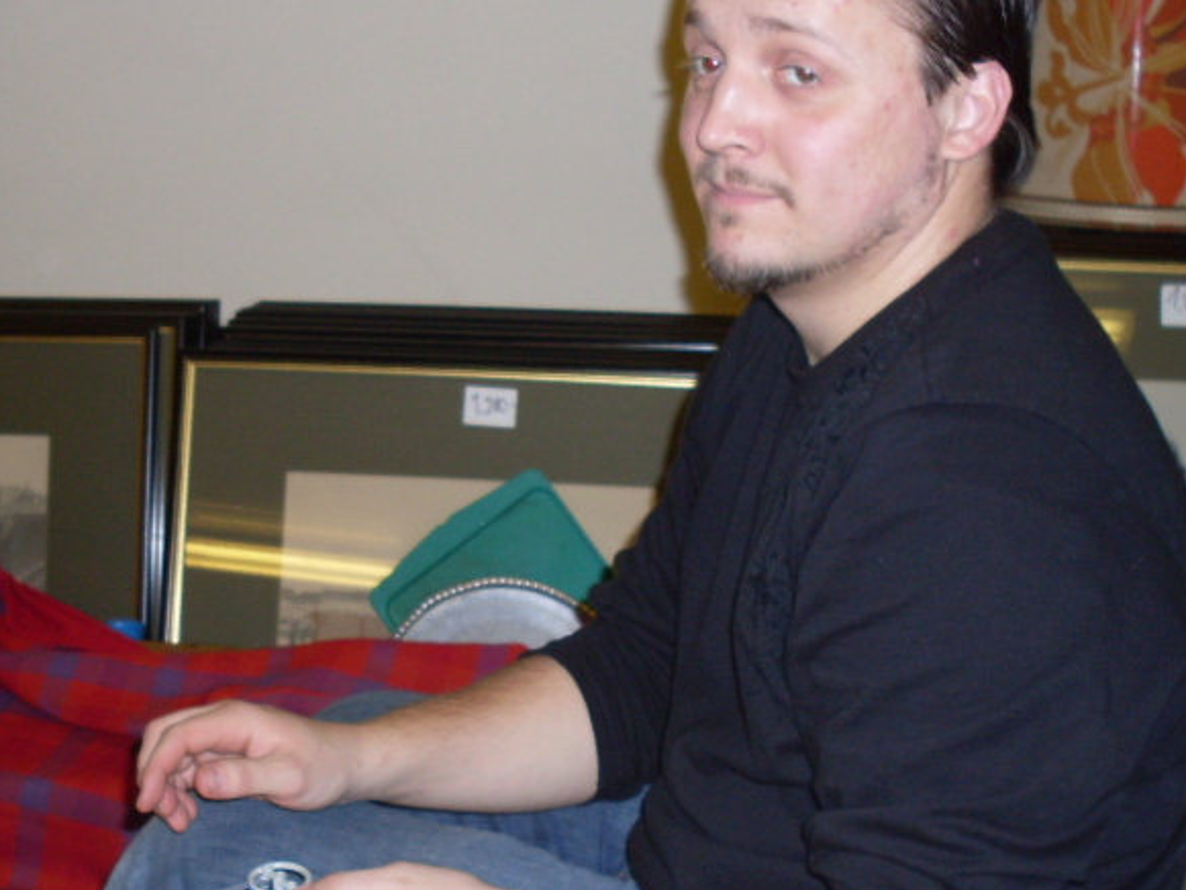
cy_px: 572
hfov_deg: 28.9
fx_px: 2296
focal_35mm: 67
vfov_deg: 21.9
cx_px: 537
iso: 100
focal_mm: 6.3
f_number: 2.8
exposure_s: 1/45
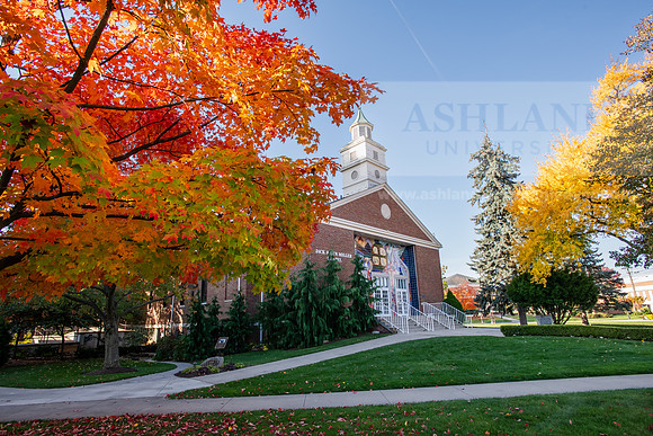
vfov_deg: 64.6
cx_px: 326
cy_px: 218
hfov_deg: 86.9
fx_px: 345
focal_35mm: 19
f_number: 10
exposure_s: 1/200
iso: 640
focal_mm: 19
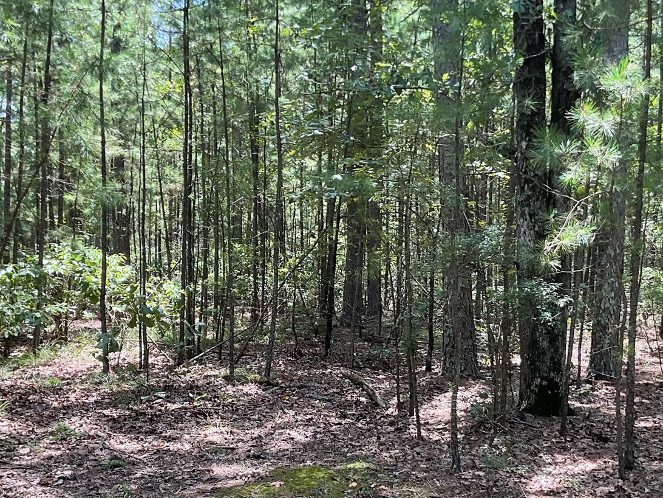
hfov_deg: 37.5
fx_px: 977
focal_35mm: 51
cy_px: 365
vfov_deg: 28.2
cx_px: 333
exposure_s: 1/120
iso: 16
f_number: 1.8
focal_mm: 3
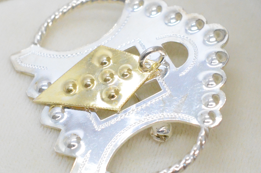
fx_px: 962
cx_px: 123
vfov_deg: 10.3
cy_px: 79
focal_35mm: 133
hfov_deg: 15.4
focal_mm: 40
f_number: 8
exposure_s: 1/1600
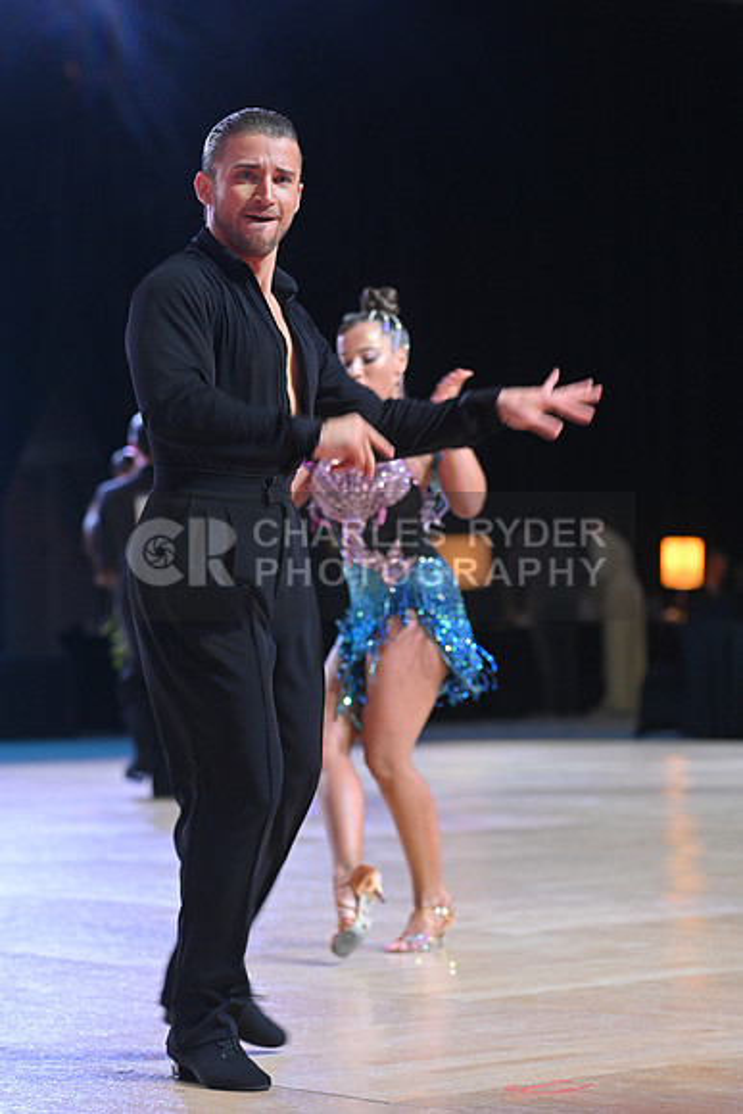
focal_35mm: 120
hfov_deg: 11.4
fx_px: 3712
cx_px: 372
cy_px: 557
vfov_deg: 17.1
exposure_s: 1/250
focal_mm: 120
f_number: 4
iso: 1600
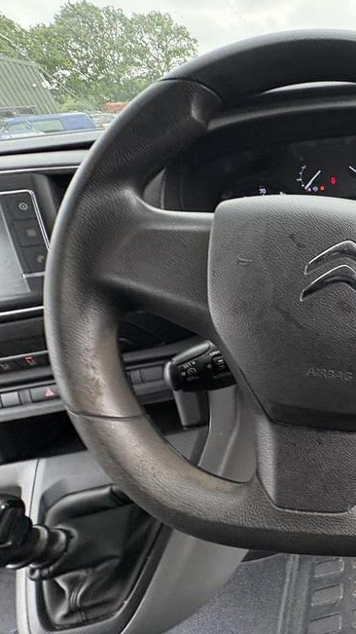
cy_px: 308
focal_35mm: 21
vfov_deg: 83.8
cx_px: 417
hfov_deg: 39.9
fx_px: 353
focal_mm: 2.22
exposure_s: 1/99
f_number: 2.2
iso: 160
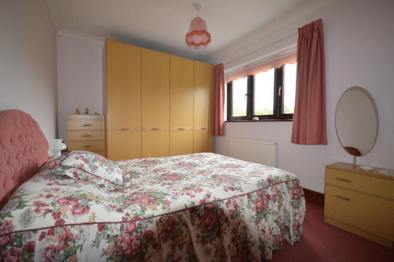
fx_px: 164
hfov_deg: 100.4
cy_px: 131
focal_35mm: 15
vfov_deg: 77.2
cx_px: 197
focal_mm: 10
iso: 400
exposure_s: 1/80
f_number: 4
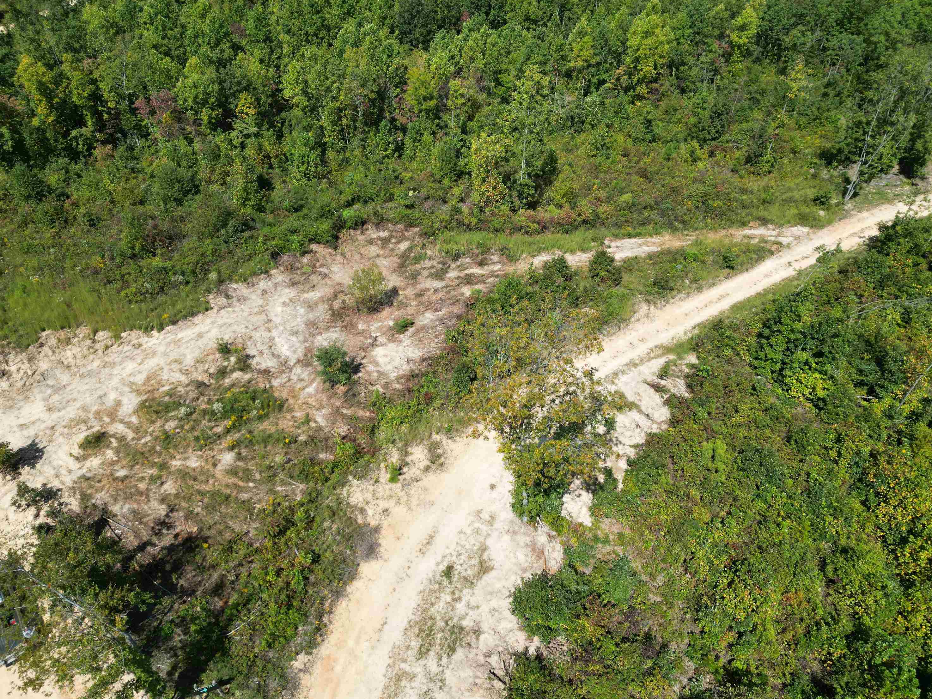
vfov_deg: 54.9
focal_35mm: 25
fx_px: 673
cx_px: 455
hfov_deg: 69.4
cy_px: 358
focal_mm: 6.72
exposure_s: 1/3200
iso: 150
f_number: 1.7
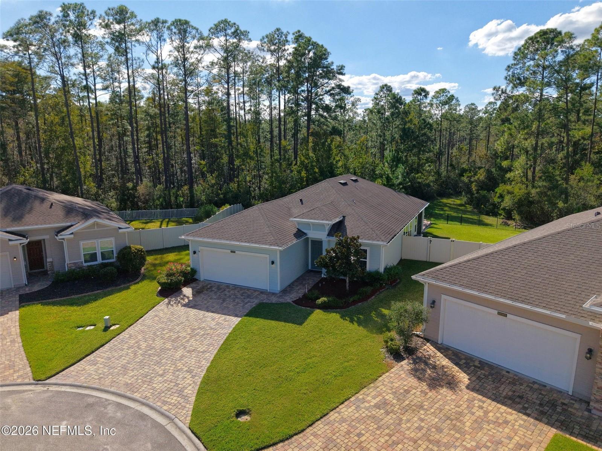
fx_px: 417
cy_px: 226
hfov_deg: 71.6
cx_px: 301
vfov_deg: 56.8
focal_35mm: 24
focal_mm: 8.67
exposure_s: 1/125
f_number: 1.8
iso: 200
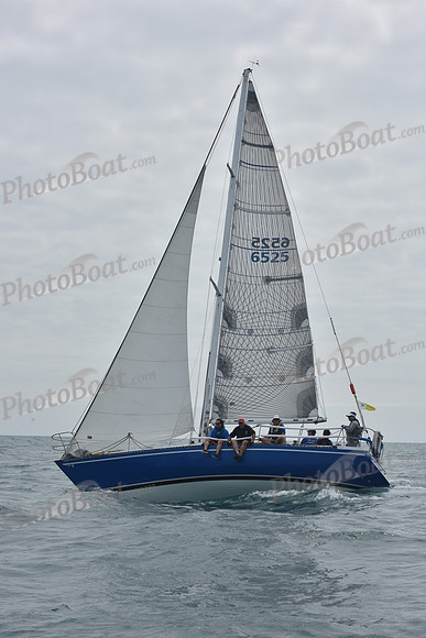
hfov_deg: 19.5
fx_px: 1242
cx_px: 213
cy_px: 319
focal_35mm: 70
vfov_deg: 28.8
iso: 250
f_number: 13
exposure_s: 1/800
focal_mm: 70
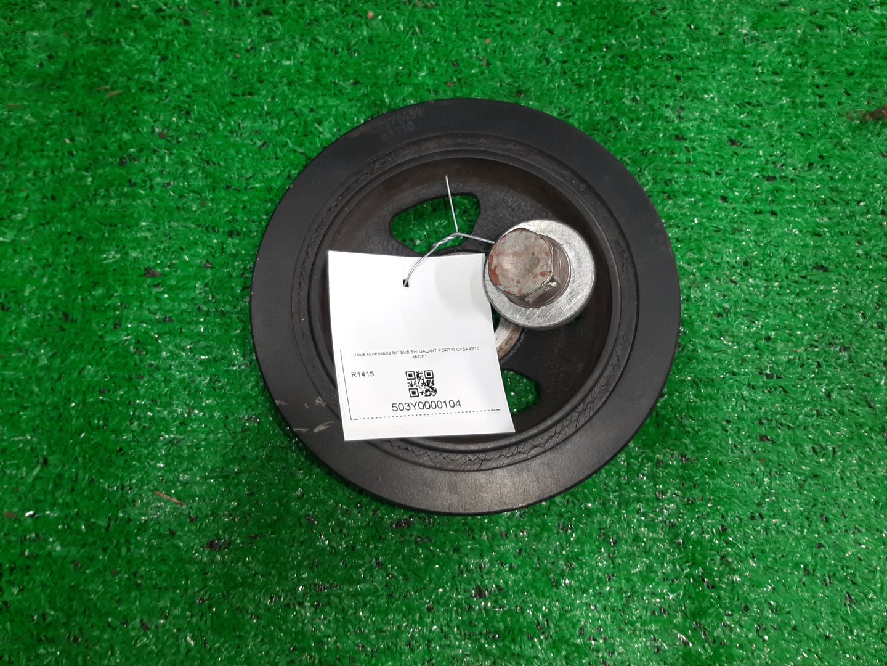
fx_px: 666
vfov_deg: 53.1
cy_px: 333
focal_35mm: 26
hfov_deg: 67.3
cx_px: 444
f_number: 1.7
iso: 55
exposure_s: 1/50
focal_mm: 3.93
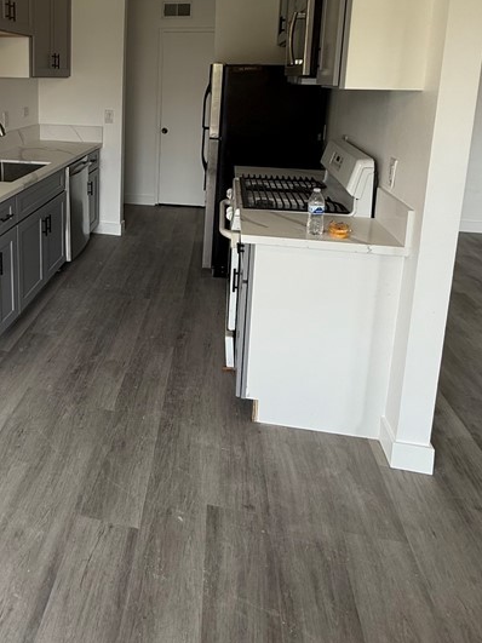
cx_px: 115
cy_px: 163
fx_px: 501
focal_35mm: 27
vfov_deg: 61.8
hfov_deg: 49.1
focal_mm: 2.22
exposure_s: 1/120
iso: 80
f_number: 2.2
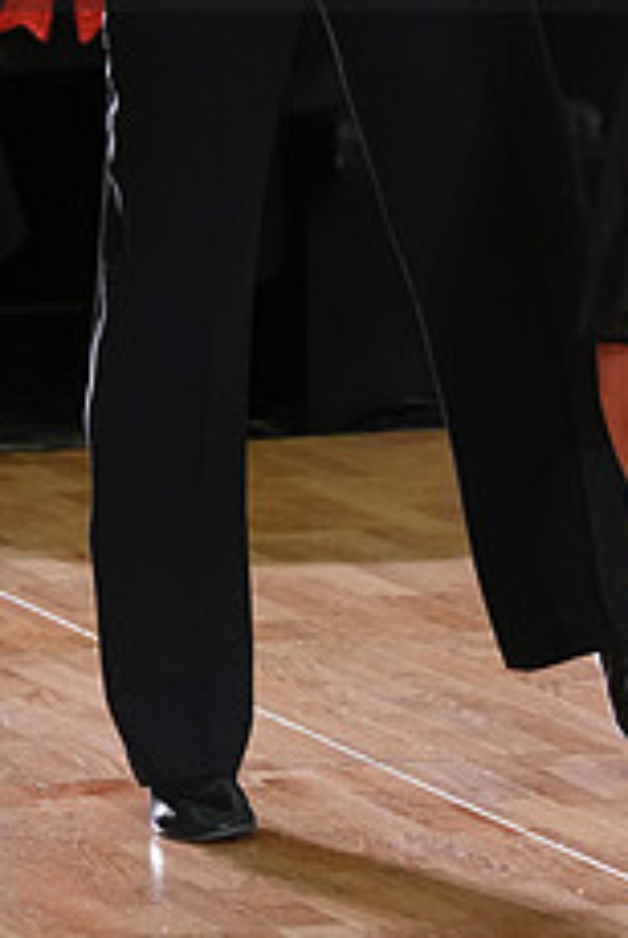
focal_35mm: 413
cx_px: 467
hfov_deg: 3.3
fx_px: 10774
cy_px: -122
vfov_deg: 5.0
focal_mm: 164
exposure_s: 1/200
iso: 2500
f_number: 5
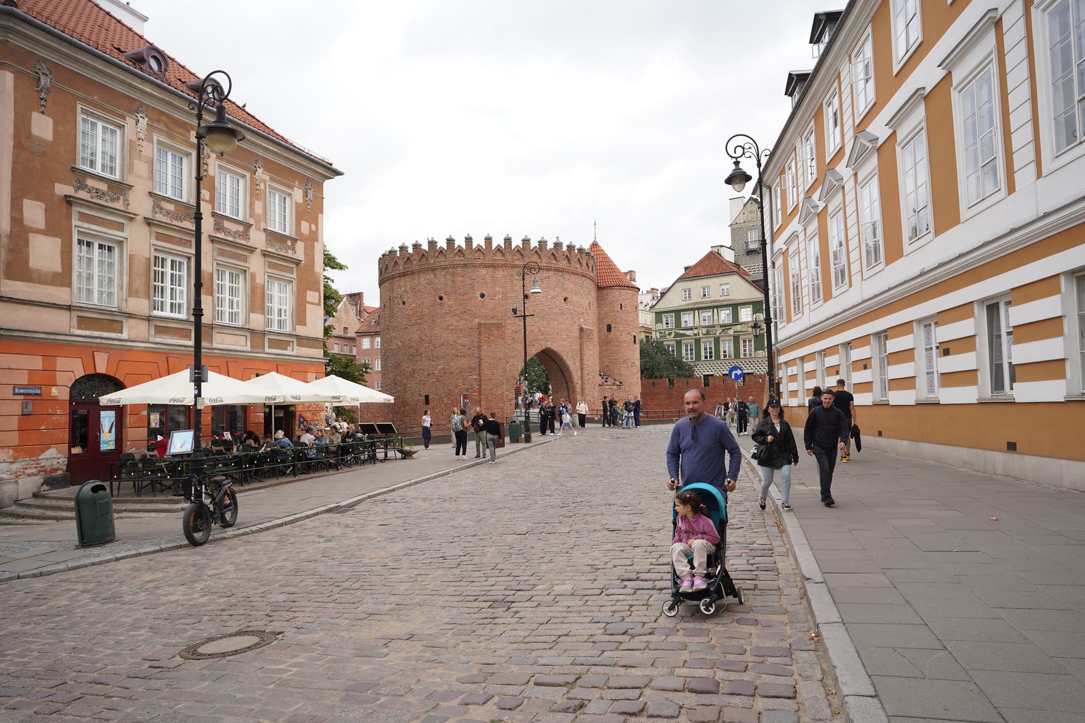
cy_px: 362
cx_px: 542
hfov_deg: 73.7
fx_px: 723
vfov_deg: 53.1
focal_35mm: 24
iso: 100
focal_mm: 24
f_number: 8
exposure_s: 1/100
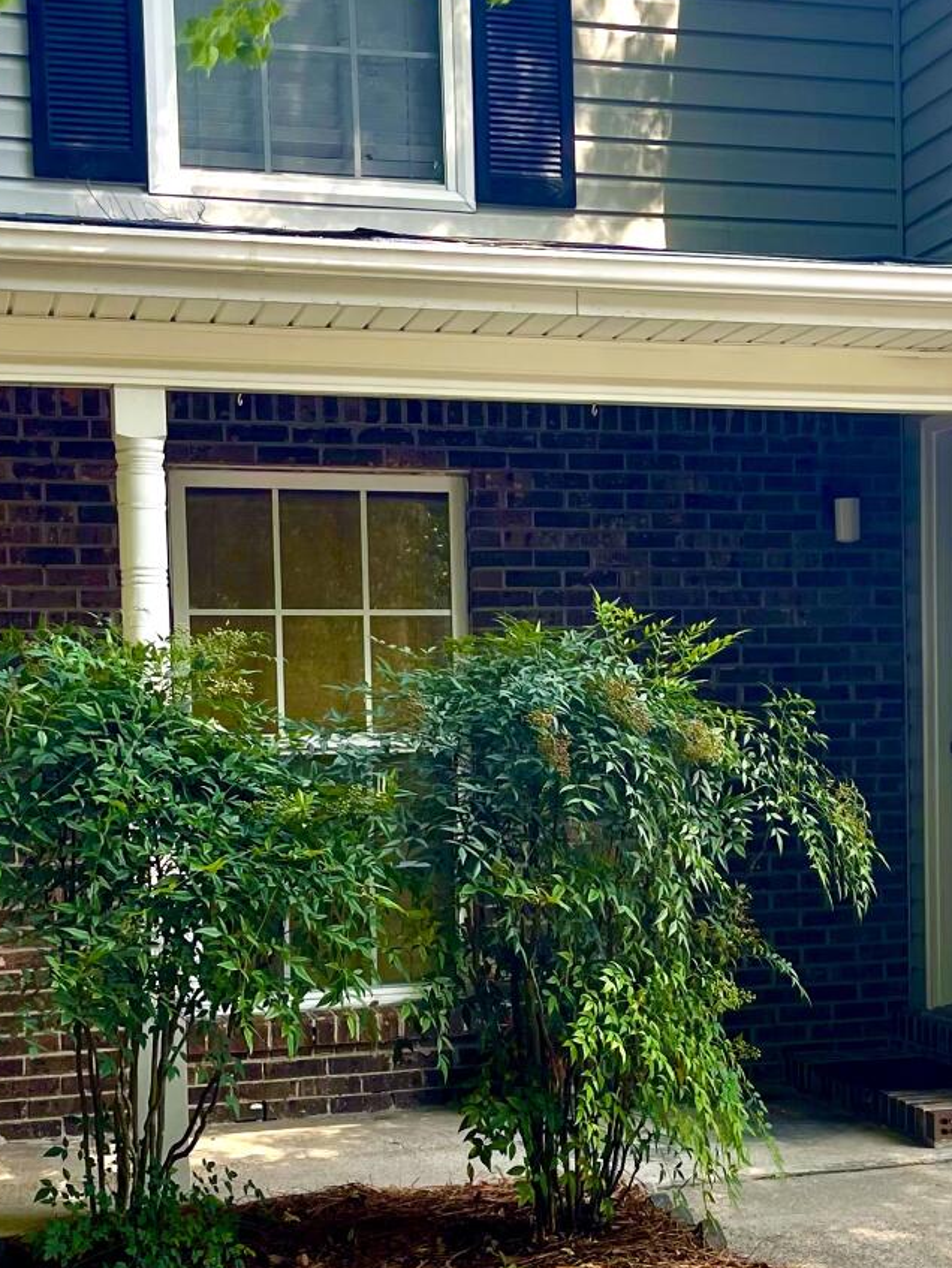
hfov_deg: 24.6
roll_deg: +1.4
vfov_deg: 32.5
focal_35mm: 59
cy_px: 789
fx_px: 2162
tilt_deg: -1.9
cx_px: 717
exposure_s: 1/214
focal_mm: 5.1
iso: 32
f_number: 1.6
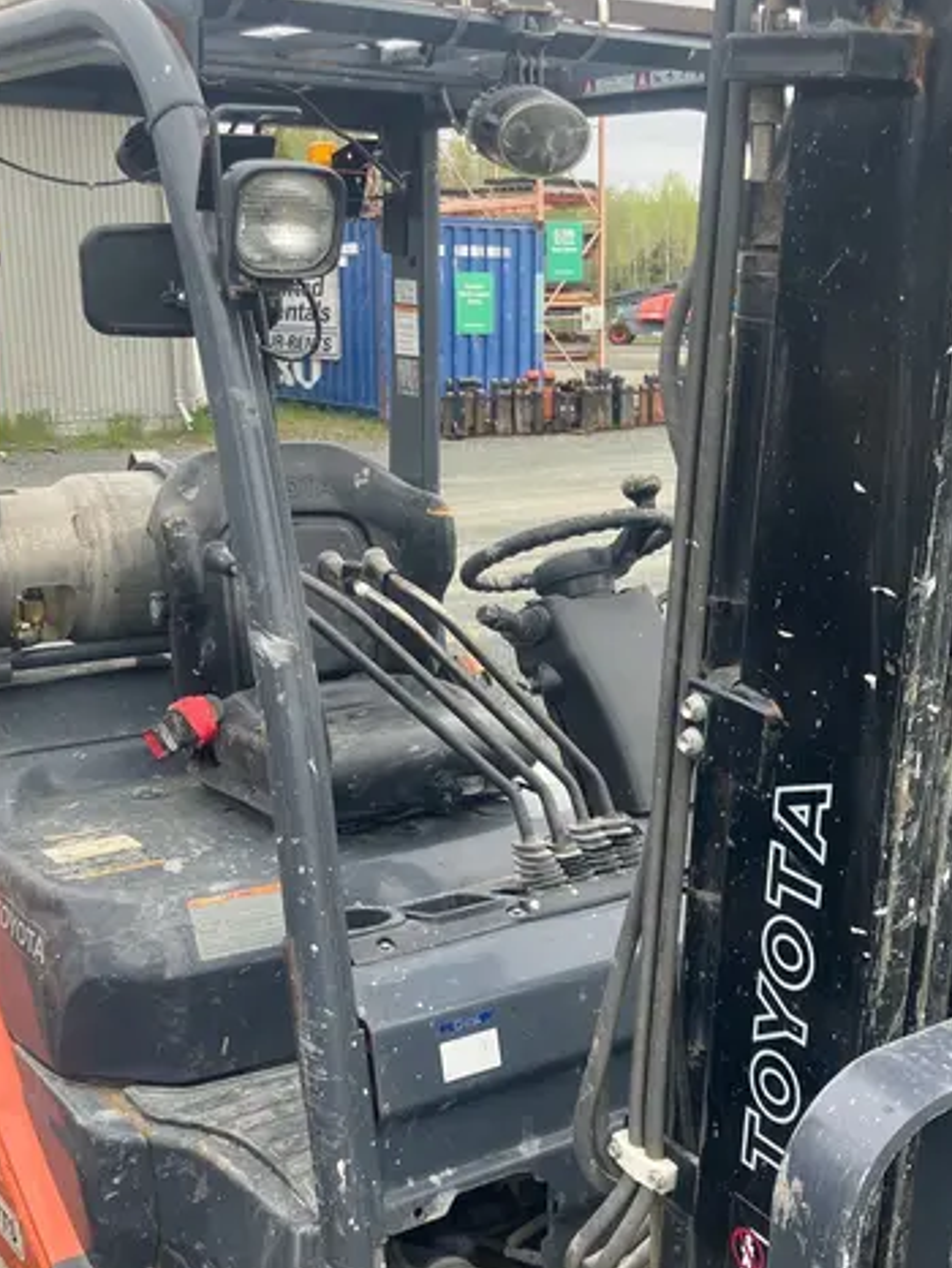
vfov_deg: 42.9
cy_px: 676
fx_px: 1612
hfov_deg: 32.8
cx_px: 563
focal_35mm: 44
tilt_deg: -11.8
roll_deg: +0.7
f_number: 1.8
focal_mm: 3.99
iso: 32
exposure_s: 1/302
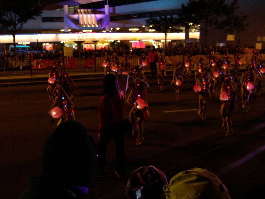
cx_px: 132
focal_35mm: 38
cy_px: 100
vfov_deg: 37.7
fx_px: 291
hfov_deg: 49.0
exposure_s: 1/23.9
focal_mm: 8
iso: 400
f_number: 2.8
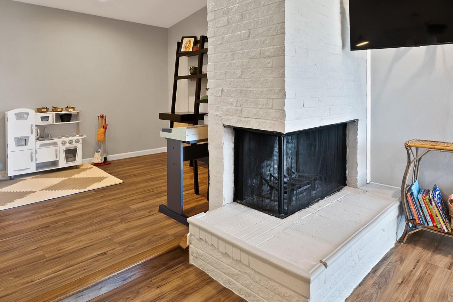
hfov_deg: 82.2
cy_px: 102
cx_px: 285
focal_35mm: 20
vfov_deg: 60.6
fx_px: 252
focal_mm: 13
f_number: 9
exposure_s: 1/2.5
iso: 640
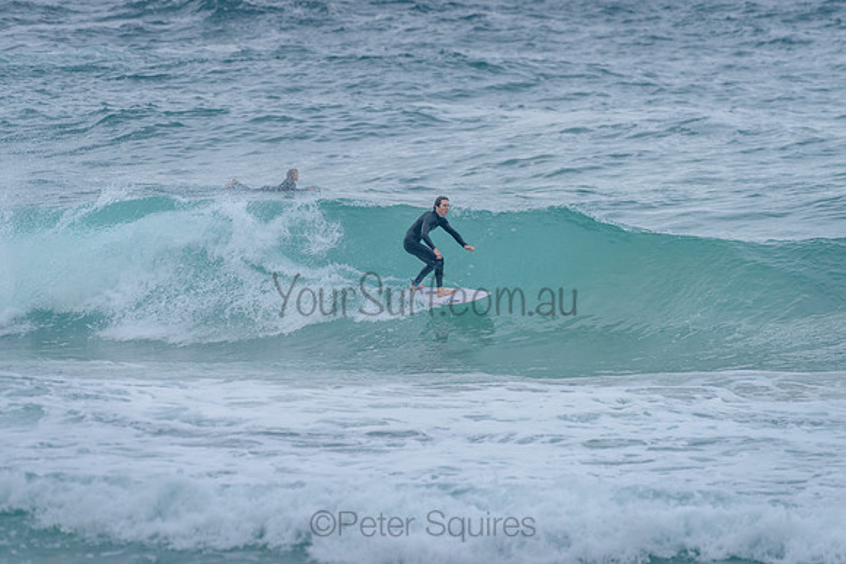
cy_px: 219
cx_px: 424
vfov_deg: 2.2
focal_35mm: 613
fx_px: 14403
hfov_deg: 3.4
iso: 500
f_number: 5.6
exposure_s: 1/1250
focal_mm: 500
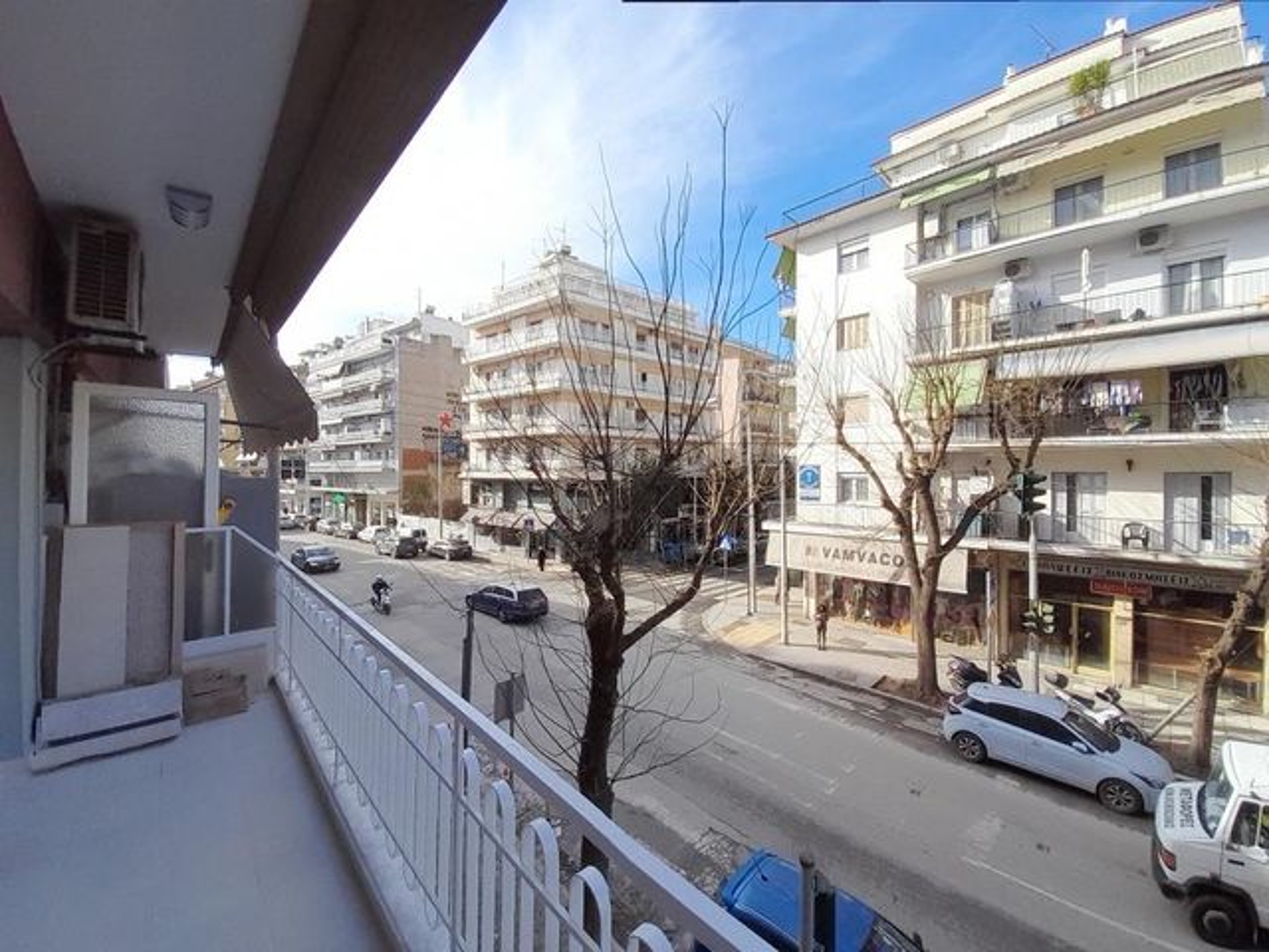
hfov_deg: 106.2
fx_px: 477
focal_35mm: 13
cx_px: 634
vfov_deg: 89.9
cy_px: 476
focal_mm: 1.13
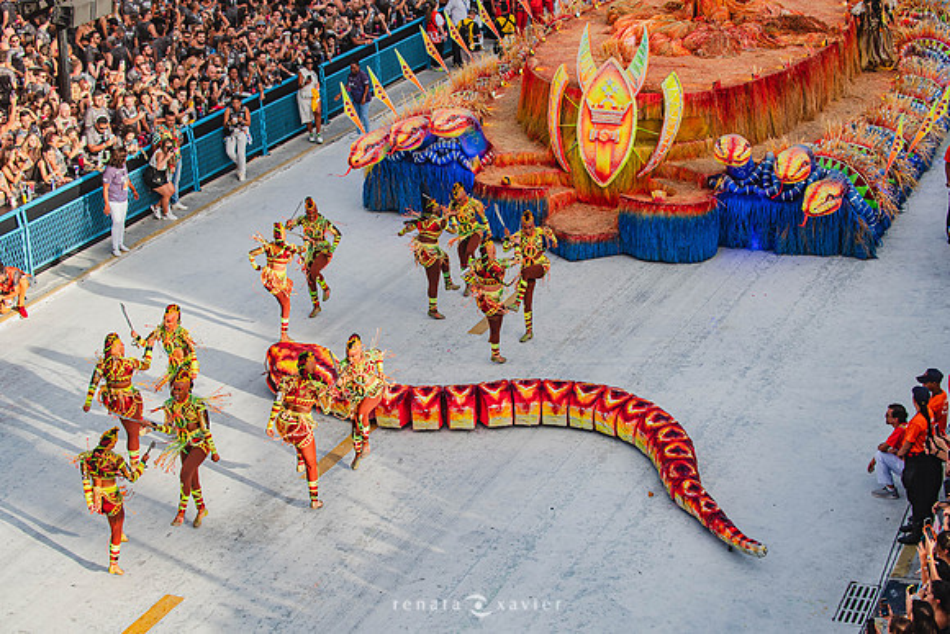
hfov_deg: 28.8
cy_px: 317
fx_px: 1848
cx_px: 475
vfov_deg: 19.5
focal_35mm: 70
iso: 200
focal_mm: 70
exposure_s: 1/800
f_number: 5.6
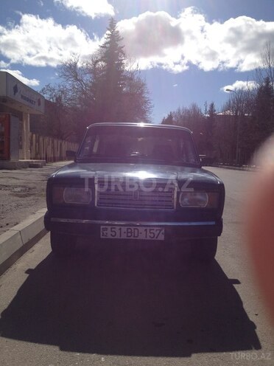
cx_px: 137
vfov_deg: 52.6
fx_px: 369
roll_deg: -2.1
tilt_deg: -4.5
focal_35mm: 35
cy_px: 183
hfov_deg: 40.7
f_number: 2.4
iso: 50
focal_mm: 4.28
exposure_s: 1/4255
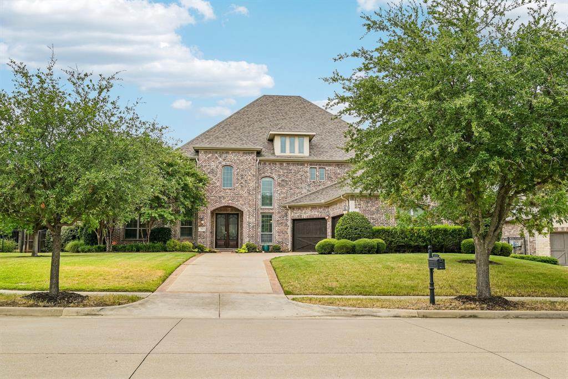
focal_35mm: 30
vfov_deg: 43.6
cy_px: 190
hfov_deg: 61.9
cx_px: 284
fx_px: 473
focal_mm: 30
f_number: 8
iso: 400
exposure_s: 1/500
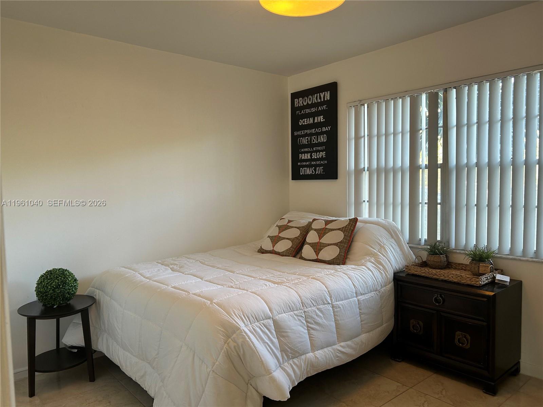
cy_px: 204
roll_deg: +1.1
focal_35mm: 26
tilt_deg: -2.5
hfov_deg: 67.3
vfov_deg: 53.1
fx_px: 408
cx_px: 272
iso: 80
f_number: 1.5
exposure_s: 1/60
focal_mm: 5.7
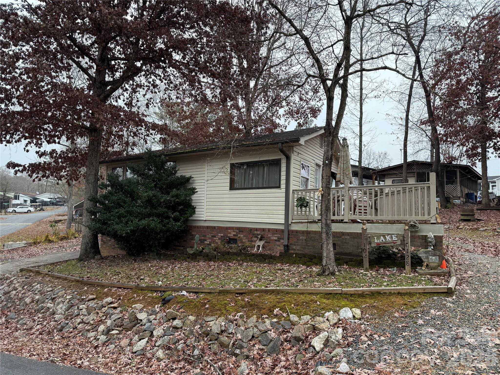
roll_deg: -1.8
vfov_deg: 56.8
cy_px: 188
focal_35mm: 24
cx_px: 250
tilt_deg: +5.4
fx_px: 347
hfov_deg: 71.6
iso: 100
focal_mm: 6.76
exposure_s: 1/528
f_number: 1.78
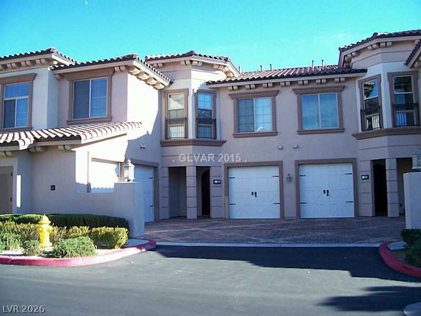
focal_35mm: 34
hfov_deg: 54.0
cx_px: 210
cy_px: 158
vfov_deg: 41.8
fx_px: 414
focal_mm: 5.6
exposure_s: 1/378
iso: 80
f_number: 2.7
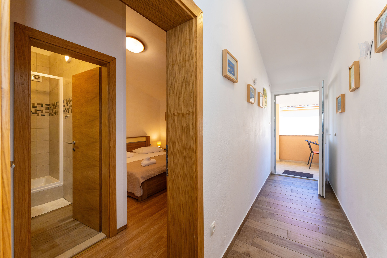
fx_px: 150
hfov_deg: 104.3
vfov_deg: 81.2
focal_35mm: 14
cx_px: 194
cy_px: 129
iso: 800
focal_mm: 14
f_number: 7.1
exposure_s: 1/100
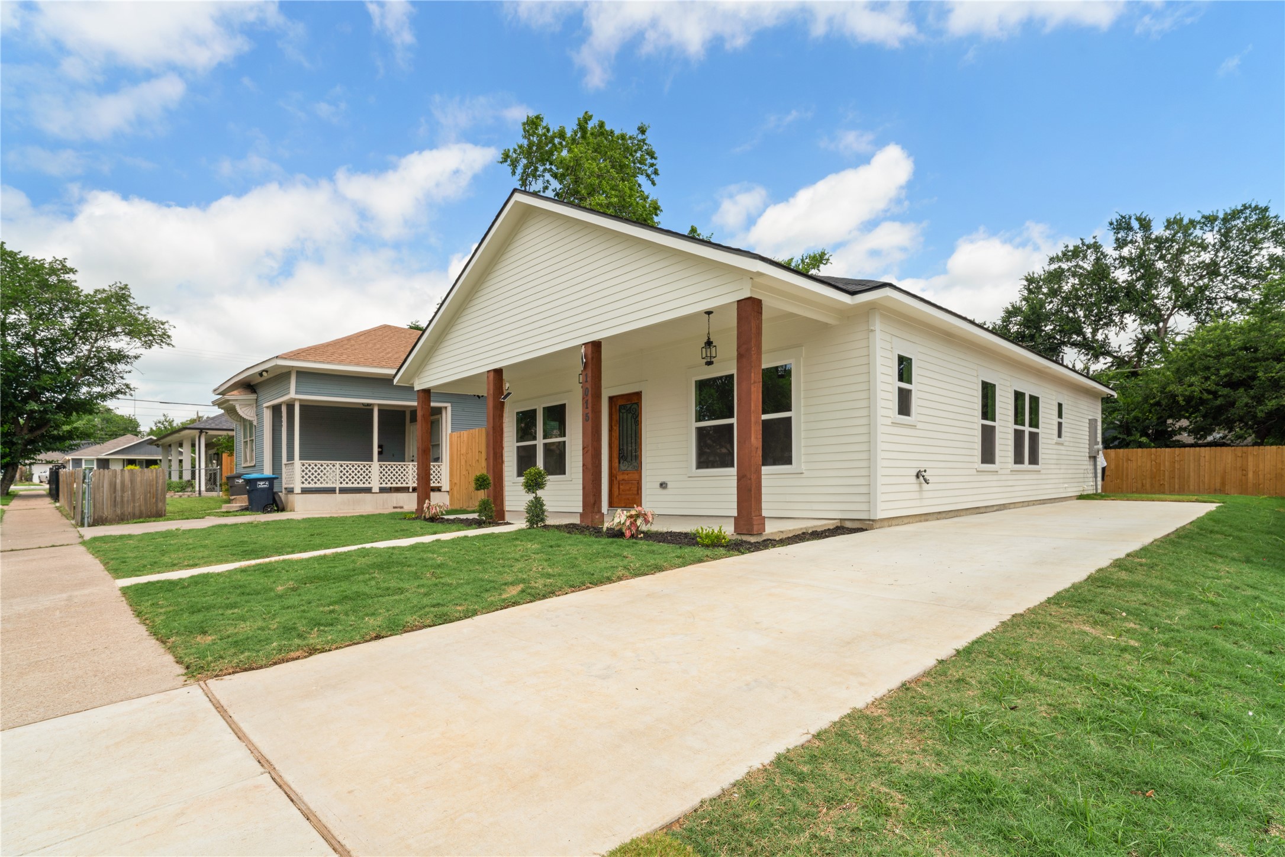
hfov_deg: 96.7
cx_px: 642
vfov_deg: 73.8
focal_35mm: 16
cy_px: 428
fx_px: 571
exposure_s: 1/160
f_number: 10
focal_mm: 16
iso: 100
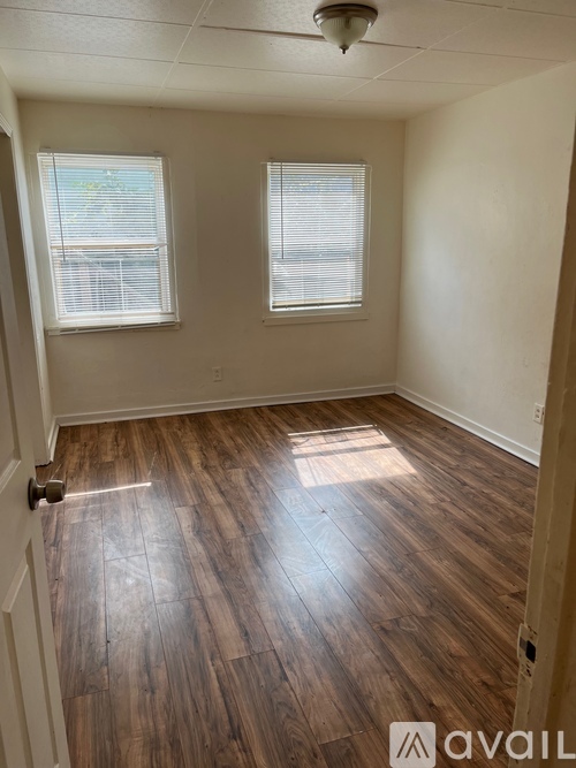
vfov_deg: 67.3
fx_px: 577
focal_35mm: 26
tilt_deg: -13.9
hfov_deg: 53.0
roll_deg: +0.5
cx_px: 288
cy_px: 384
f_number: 1.6
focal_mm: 5.1
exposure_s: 1/421
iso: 50
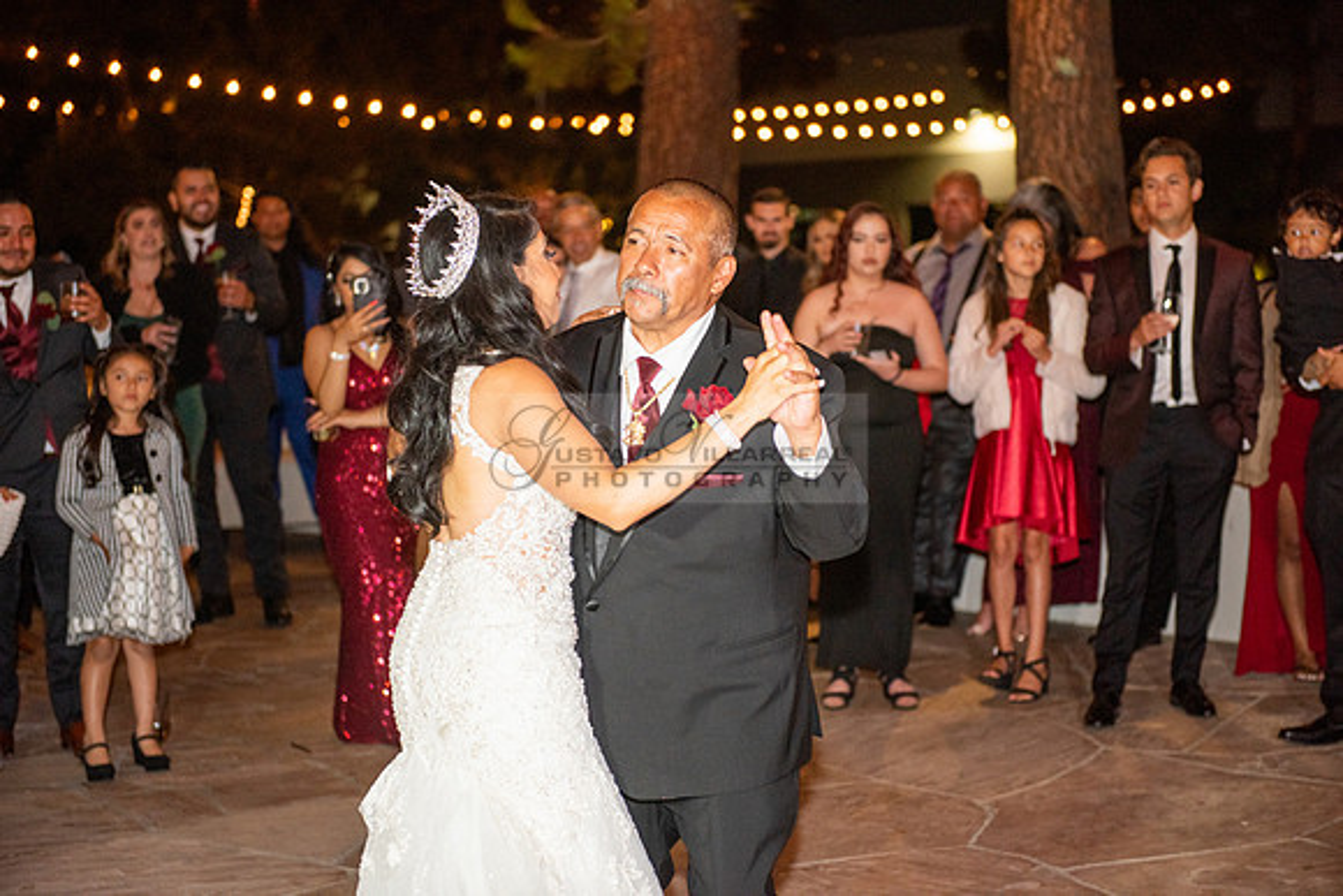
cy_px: 448
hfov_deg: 28.8
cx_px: 672
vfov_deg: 19.5
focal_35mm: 70
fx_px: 2612
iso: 1250
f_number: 2.8
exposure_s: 1/125
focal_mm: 70
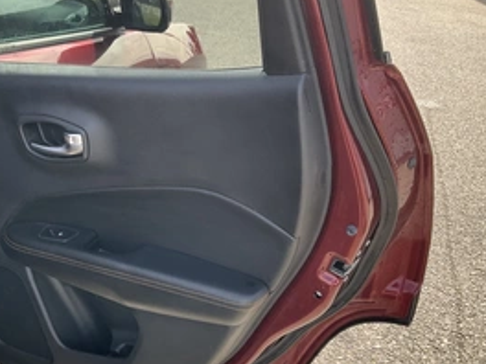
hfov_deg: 42.7
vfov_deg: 32.8
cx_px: 195
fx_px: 618
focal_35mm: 44
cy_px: 210
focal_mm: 3
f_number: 1.8
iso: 25
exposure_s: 1/322
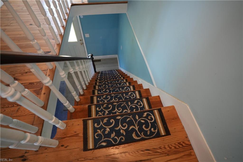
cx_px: 122
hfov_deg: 96.8
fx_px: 108
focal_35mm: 16
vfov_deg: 73.7
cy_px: 81
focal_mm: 16
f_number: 3.2
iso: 1600
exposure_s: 1/160
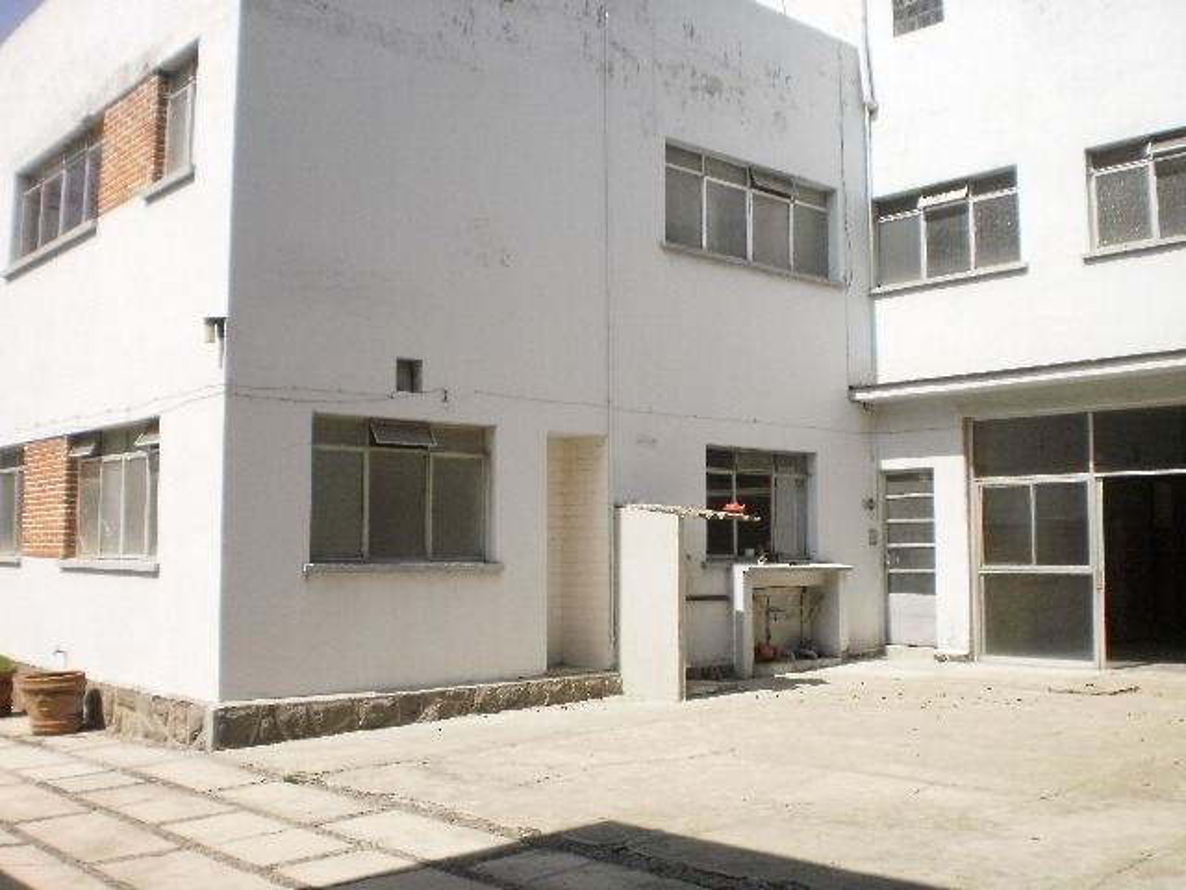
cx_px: 593
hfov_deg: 49.0
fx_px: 1302
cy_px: 445
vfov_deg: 37.7
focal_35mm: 38
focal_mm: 6.3
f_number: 4.6
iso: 200
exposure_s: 1/1250
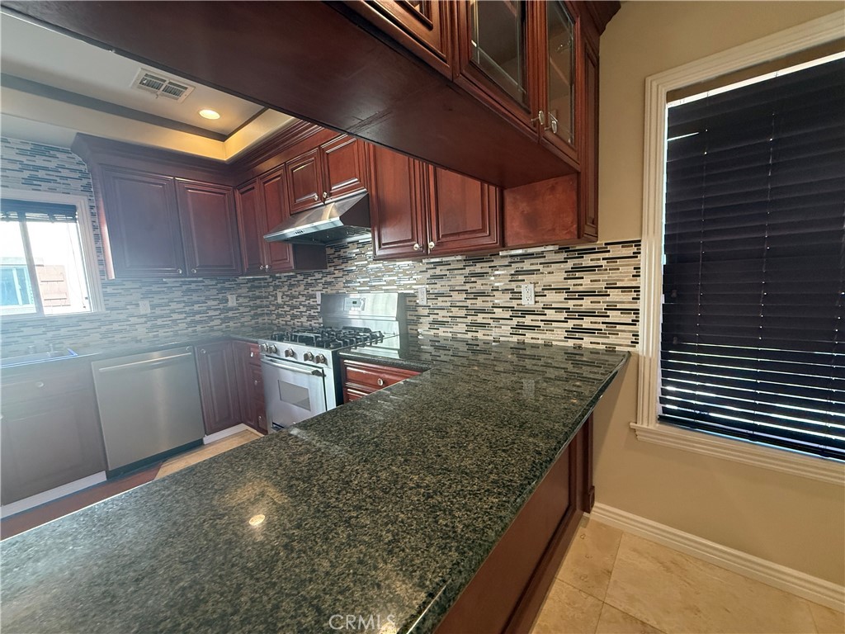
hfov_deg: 102.1
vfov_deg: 85.7
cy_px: 317
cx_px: 422
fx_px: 342
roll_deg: +3.2
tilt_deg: -7.0
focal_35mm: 14
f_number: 2.2
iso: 400
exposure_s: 1/120
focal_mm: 2.22
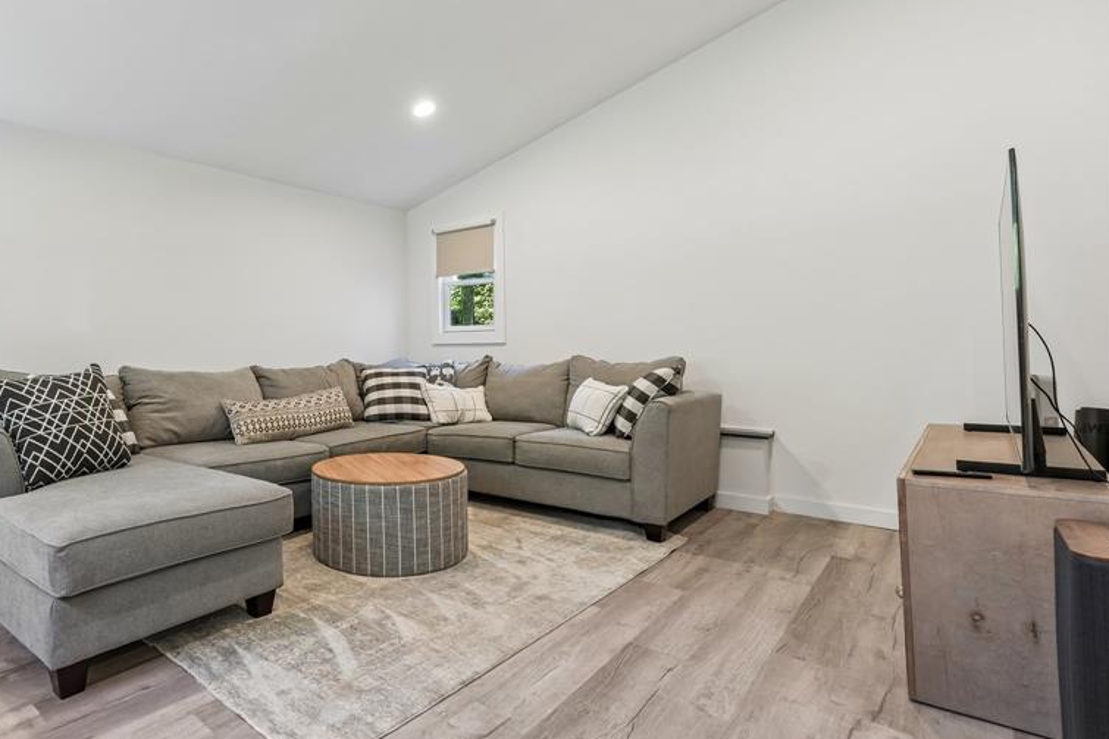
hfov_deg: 83.8
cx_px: 366
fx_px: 585
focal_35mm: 19
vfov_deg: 64.3
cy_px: 322
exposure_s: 1/6
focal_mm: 14
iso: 250
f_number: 7.1
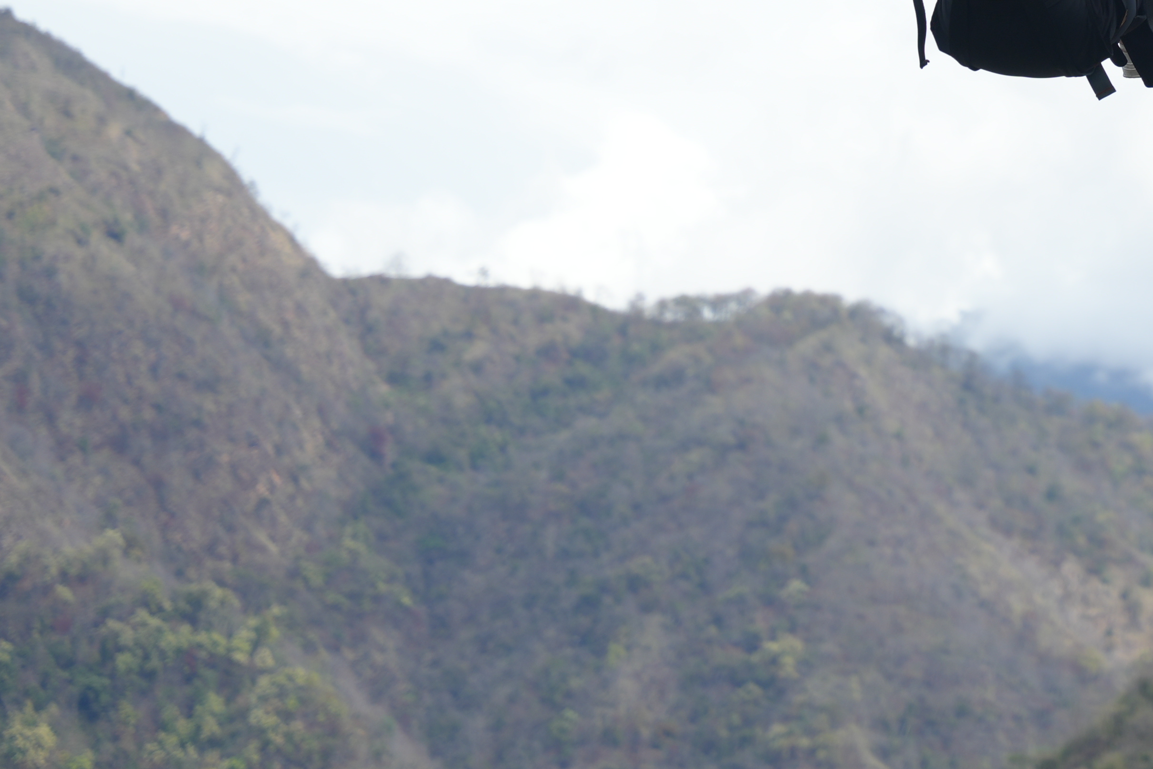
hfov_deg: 10.0
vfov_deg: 6.7
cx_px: 1381
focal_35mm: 203
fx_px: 6501
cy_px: -242
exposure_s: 1/1000
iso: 100
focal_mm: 70
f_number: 2.8
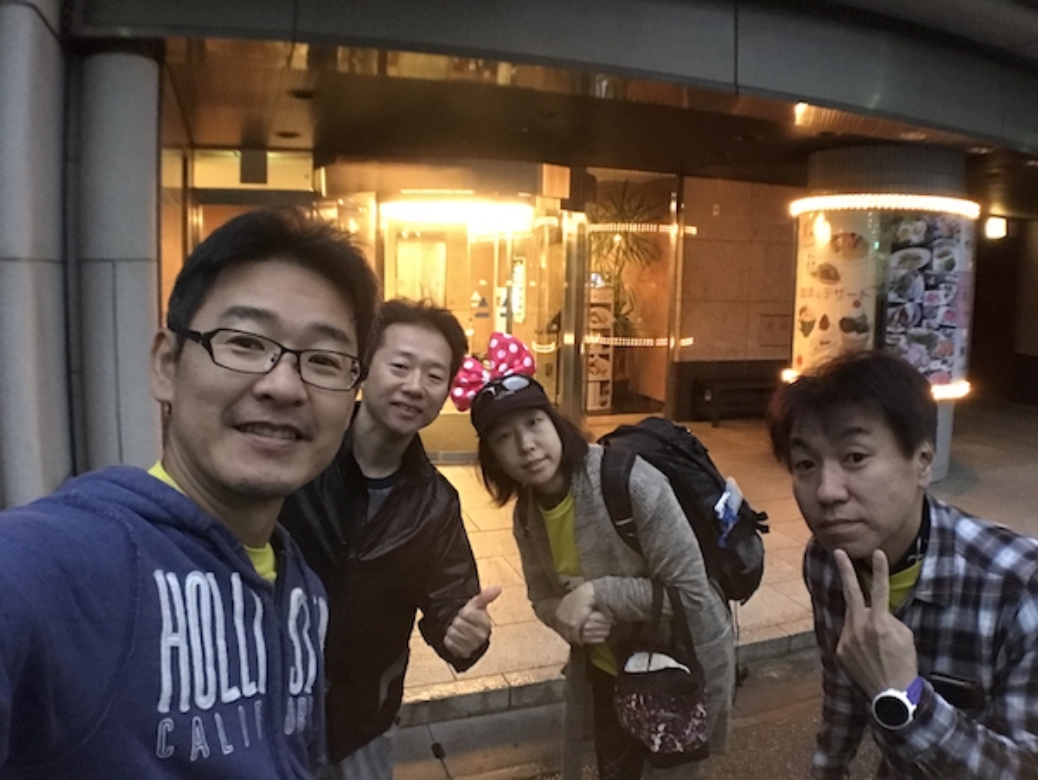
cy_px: 390
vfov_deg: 44.2
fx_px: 960
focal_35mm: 32
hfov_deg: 56.8
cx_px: 519
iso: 1000
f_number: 2.2
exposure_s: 1/15
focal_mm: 2.87
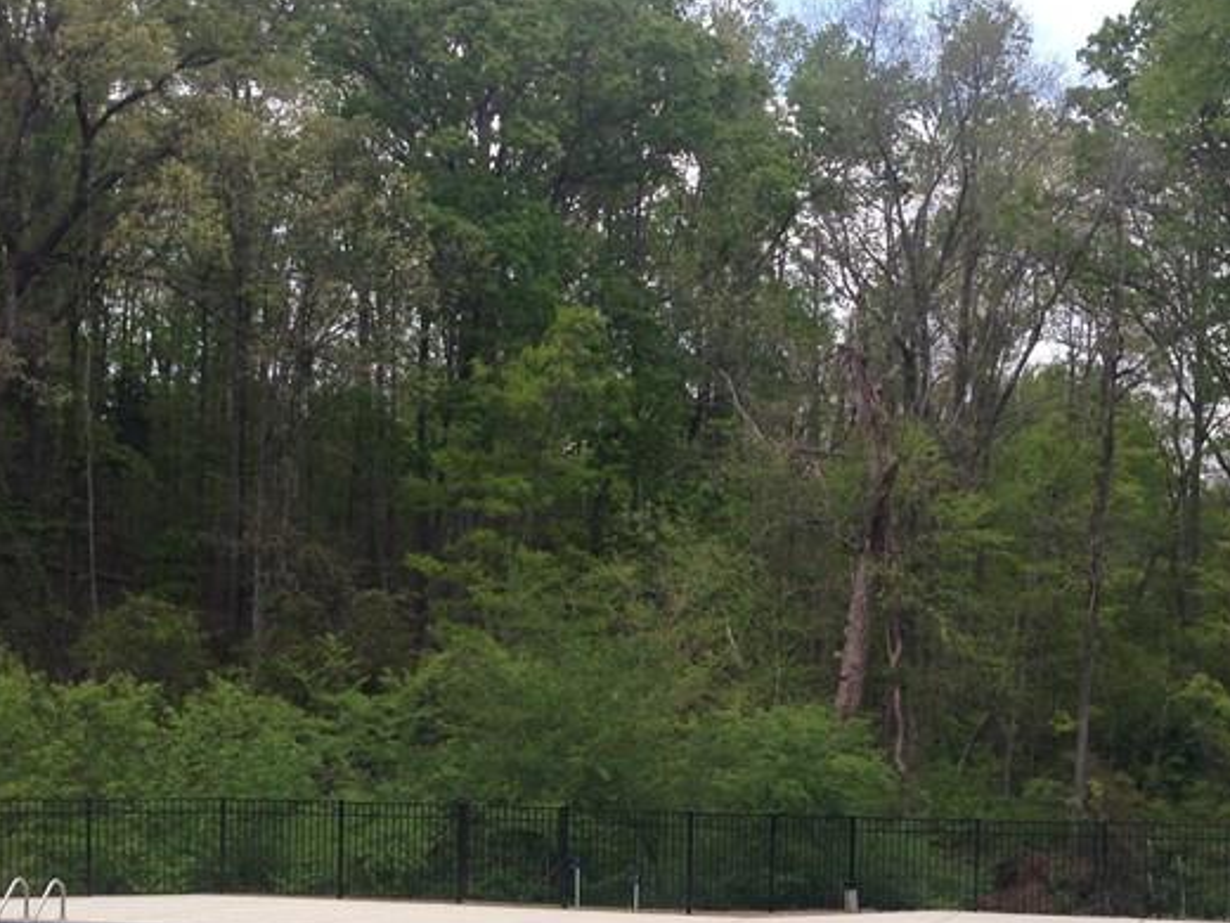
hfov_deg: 29.6
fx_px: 2310
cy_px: 819
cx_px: 826
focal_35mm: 65
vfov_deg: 22.1
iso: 50
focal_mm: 4.12
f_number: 2.4
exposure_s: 1/935
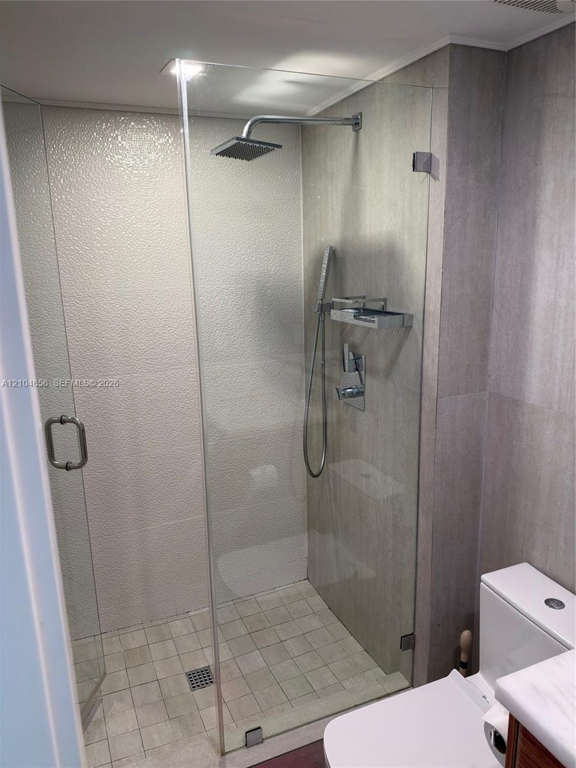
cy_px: 384
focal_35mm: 24
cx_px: 288
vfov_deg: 71.6
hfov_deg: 56.8
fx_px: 532
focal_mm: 6.93
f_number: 1.48
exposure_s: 1/121
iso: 160
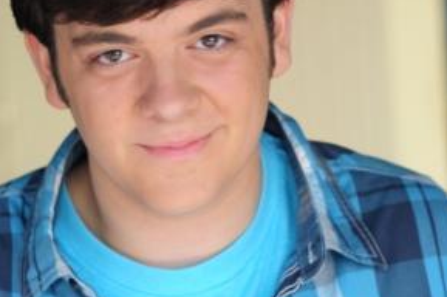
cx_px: 229
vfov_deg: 6.9
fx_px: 2453
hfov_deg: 10.4
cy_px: 192
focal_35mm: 198
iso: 500
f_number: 4.5
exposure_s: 1/200
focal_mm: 85
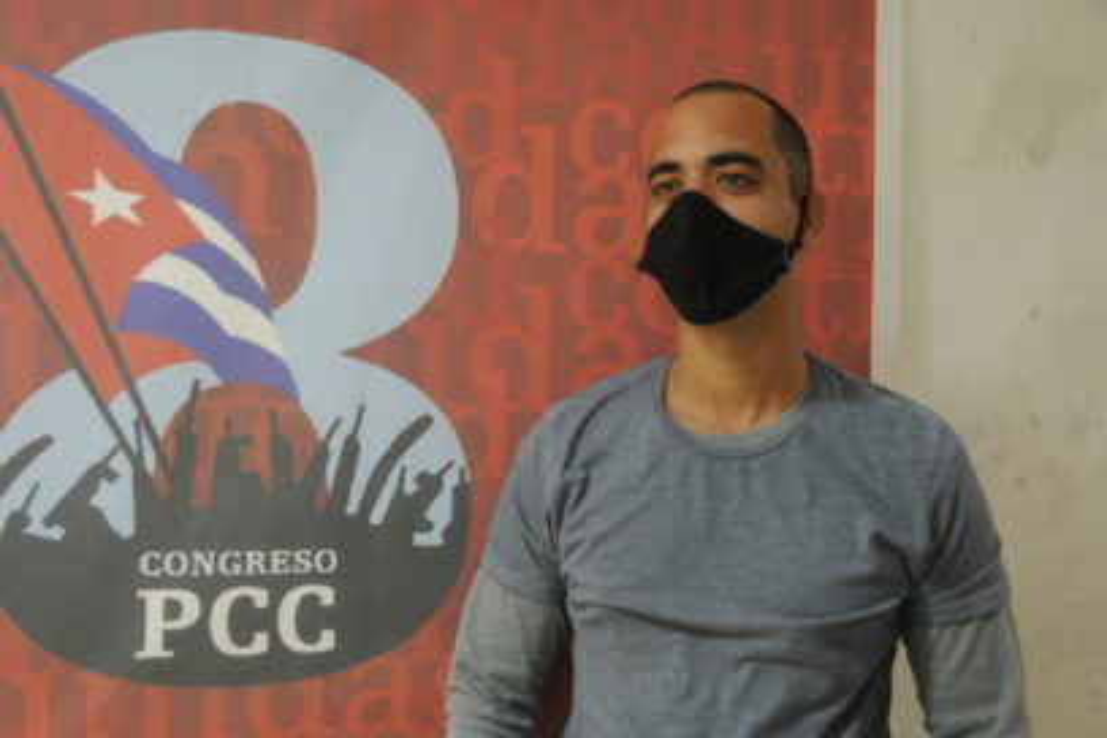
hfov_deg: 49.6
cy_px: 369
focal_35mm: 39
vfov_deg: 34.2
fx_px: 1199
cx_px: 554
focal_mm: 26
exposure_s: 1/30
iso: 1000
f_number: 4
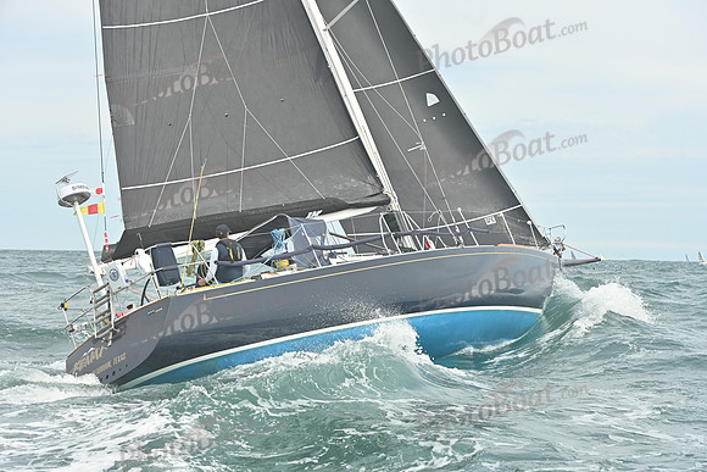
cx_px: 354
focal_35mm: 70
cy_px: 236
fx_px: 1375
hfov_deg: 28.8
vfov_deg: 19.5
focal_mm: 70
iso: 320
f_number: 7.1
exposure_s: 1/1250
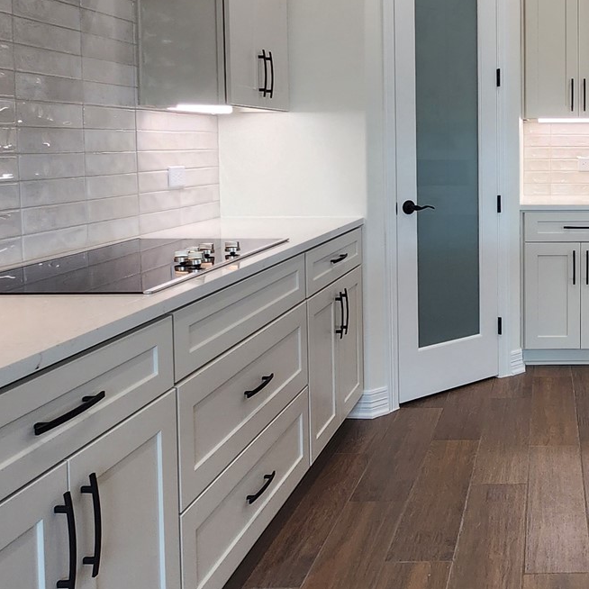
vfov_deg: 45.3
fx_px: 693
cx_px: 575
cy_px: 191
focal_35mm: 36
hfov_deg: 40.9
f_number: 2.2
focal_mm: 2.2
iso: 64
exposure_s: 1/60
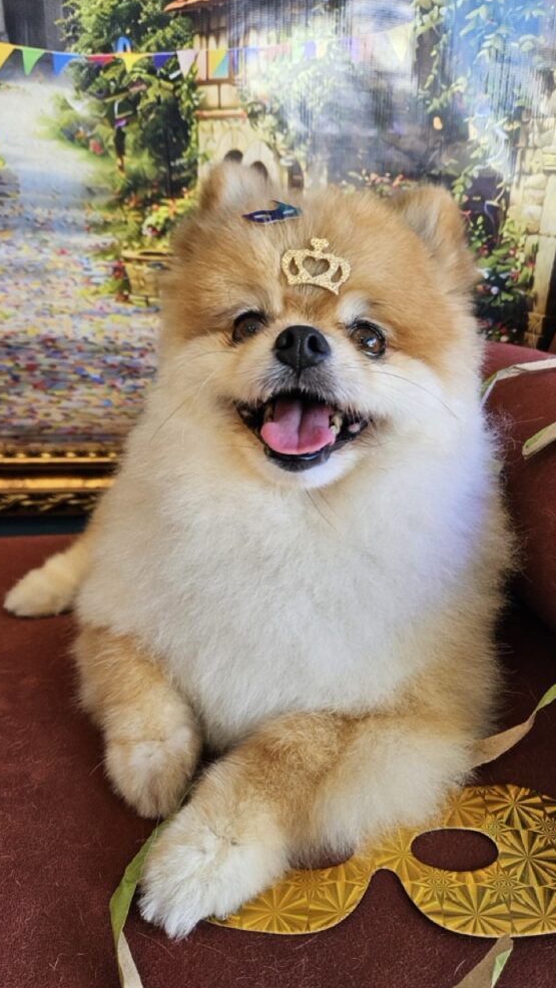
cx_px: 313
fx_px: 682
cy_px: 499
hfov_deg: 44.3
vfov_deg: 71.9
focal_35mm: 26
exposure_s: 1/120
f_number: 1.8
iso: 64
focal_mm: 5.4
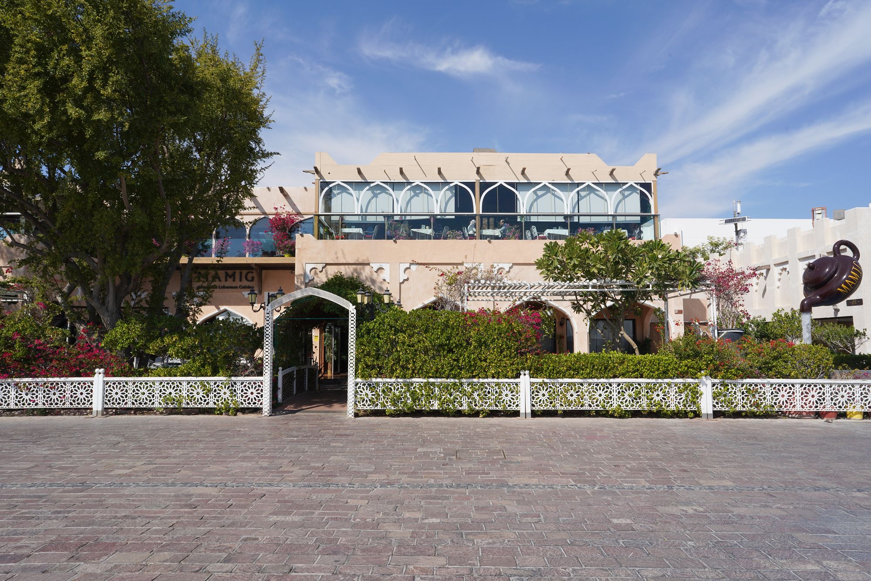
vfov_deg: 53.1
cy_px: 290
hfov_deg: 73.7
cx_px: 436
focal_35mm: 24
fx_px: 581
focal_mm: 24
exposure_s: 1/100
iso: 100
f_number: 18
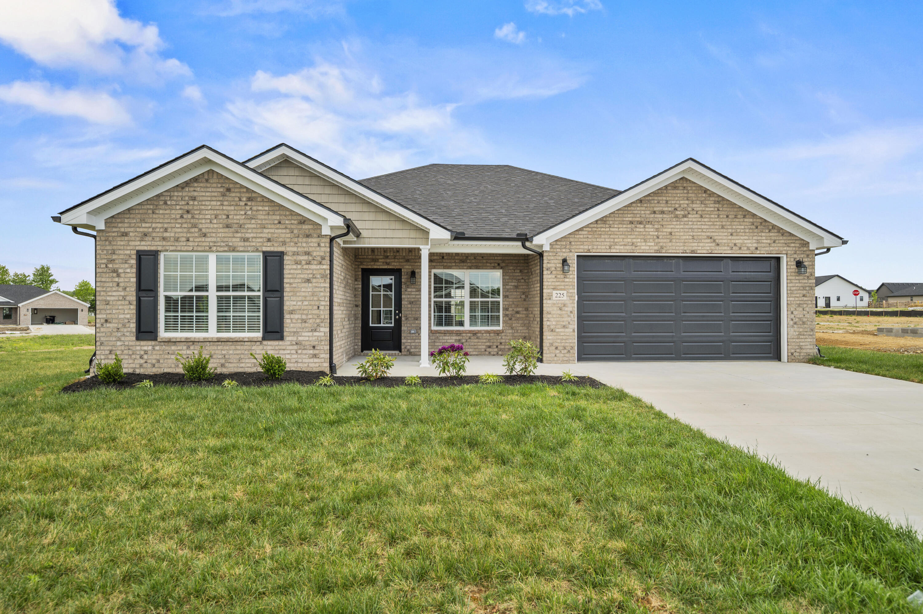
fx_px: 551
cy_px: 307
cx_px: 462
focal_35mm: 22
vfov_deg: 58.3
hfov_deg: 79.9
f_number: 4.5
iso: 125
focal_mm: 21.5
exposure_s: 1/320
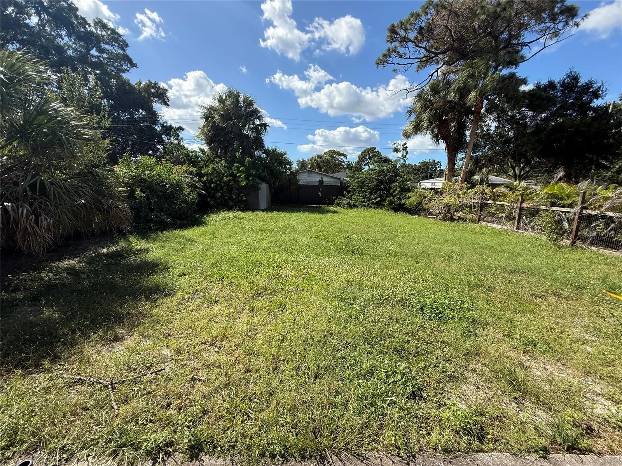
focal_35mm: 14
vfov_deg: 85.7
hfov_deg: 102.1
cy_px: 233
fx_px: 252
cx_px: 311
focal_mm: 2.22
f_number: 2.2
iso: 50
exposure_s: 1/1368
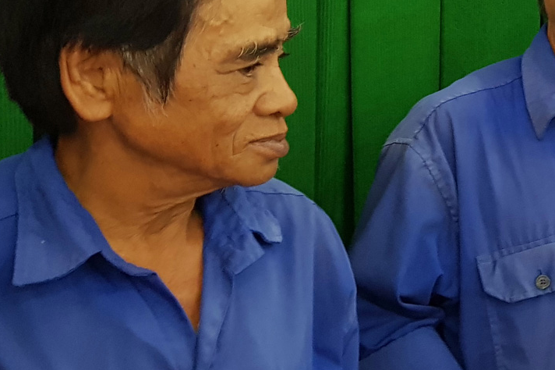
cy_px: 146
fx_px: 1171
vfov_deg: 17.9
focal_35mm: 76
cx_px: 764
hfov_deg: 23.0
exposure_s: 1/17
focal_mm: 4.3
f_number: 1.7
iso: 200
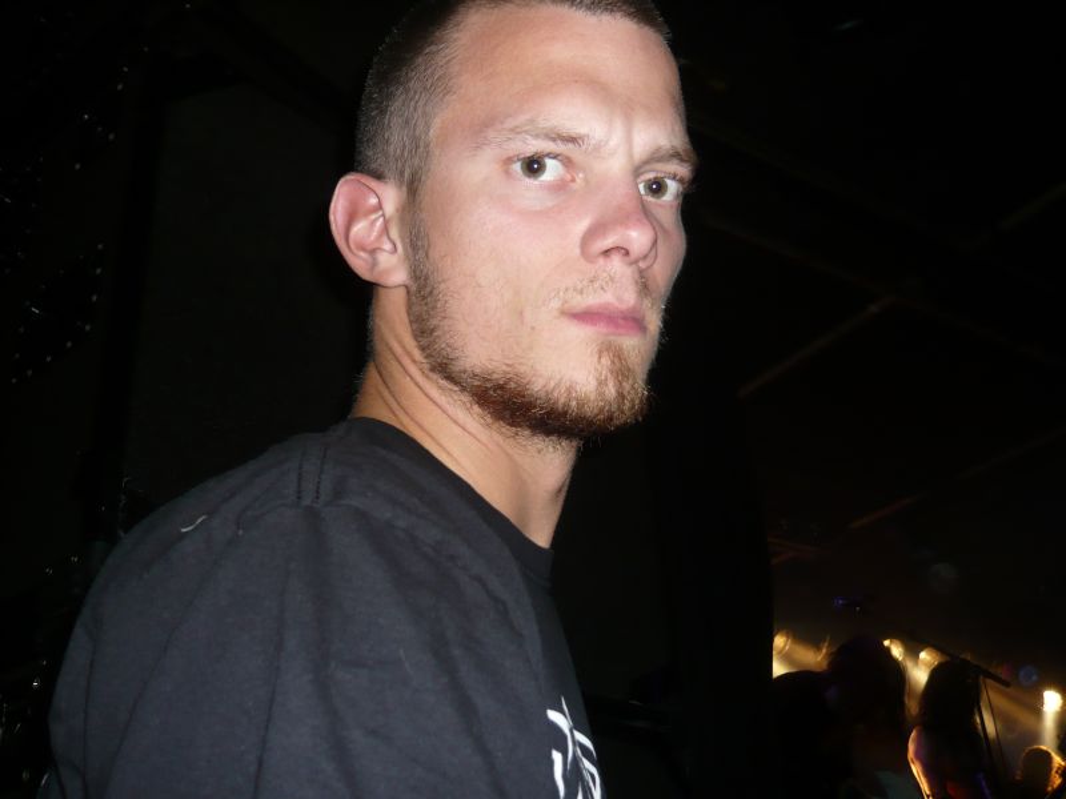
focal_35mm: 34
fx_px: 1047
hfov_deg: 54.0
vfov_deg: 41.8
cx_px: 533
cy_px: 400
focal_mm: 5.5
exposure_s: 1/30
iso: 100
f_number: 3.1
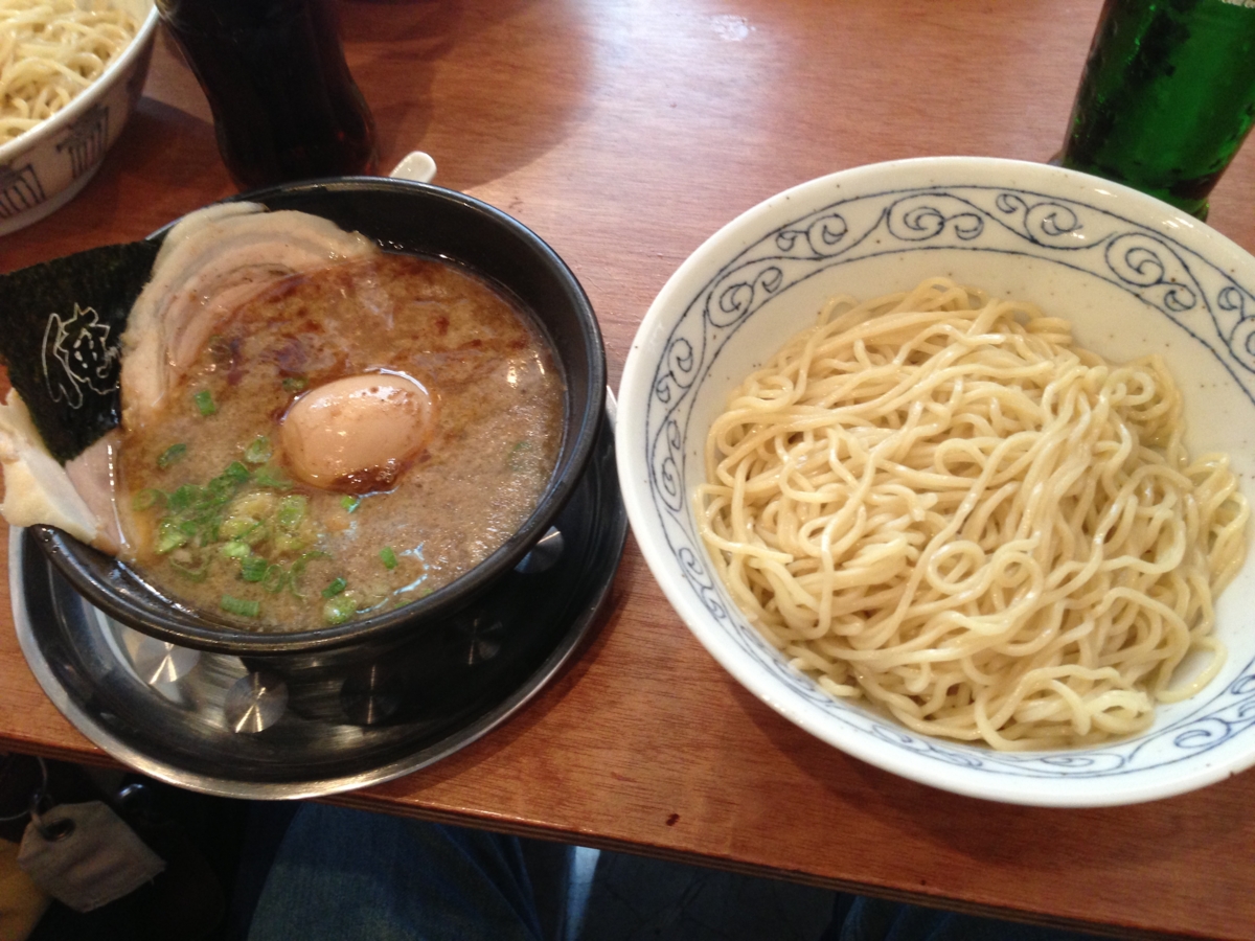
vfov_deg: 42.9
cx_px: 628
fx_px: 1196
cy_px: 470
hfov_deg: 55.4
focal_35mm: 33
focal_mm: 4.13
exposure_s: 1/20
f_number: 2.4
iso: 200
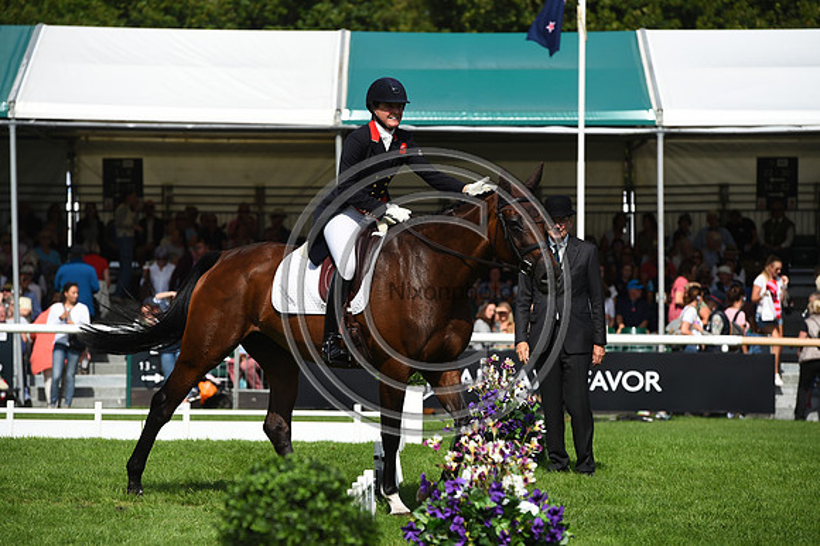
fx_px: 4211
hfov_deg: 11.1
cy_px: 273
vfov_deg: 7.4
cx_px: 410
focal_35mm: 185
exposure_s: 1/1000
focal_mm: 185
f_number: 6.3
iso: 125
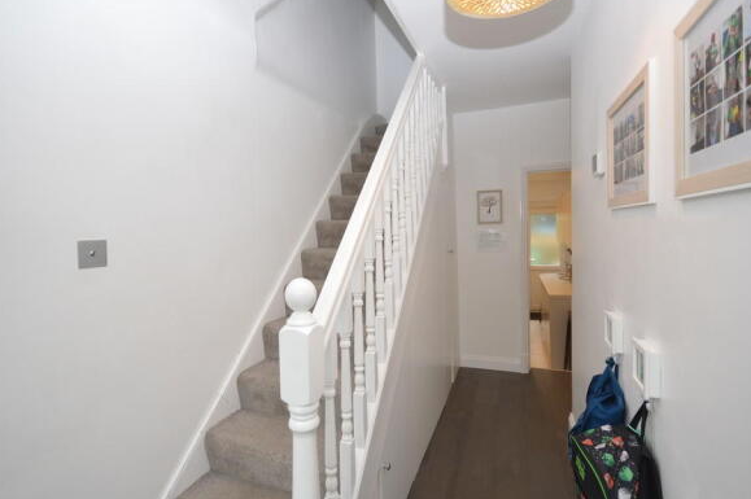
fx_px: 354
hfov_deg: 93.3
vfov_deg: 70.3
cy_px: 245
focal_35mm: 17
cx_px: 375
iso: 450
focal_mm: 10
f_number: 4
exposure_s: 1/60
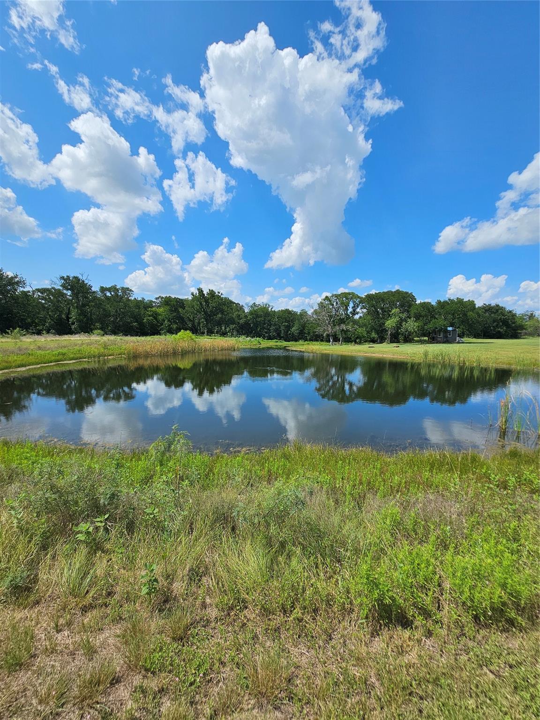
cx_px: 270
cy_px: 360
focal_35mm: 13
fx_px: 270
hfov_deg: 89.9
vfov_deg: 106.2
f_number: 2.2
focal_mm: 2.2
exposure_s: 1/3628
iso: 50
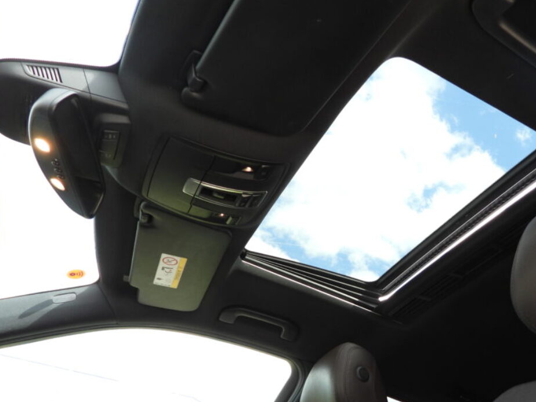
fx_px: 573
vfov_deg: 37.9
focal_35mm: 37
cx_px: 376
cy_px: 291
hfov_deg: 48.9
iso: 100
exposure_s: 1/160
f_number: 2.8
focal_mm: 4.3
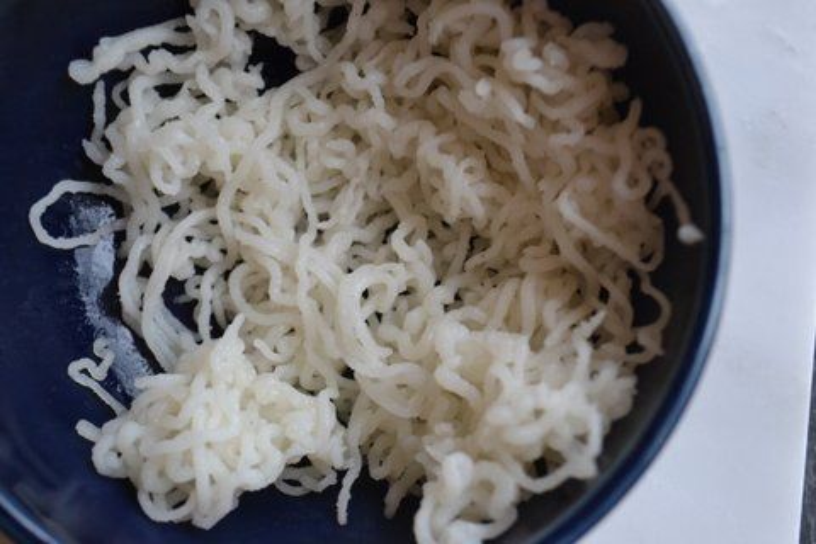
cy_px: 272
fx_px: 1156
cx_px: 408
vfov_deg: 26.5
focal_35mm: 51
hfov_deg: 38.9
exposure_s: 1/60
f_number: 5
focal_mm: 34
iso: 800
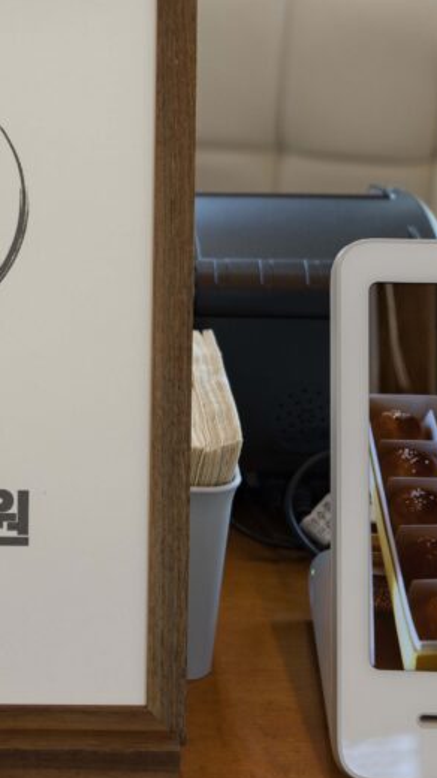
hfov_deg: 12.1
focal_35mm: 97
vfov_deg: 22.0
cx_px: -121
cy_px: 340
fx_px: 2001
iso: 500
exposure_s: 1/160
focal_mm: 47
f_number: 5.6
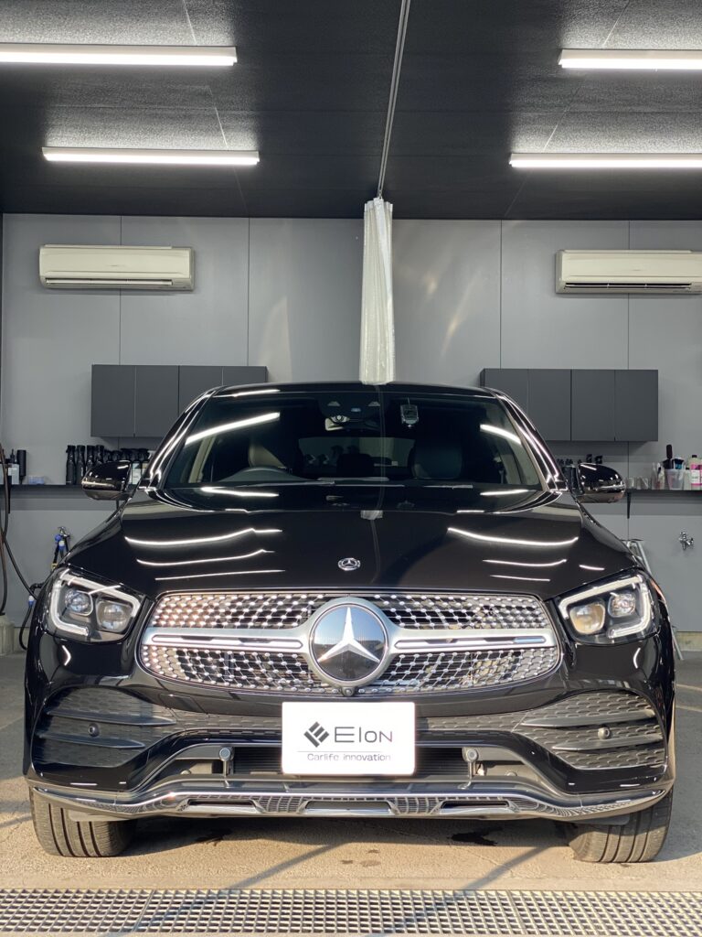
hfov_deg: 28.0
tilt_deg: +1.7
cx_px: 351
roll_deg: -0.9
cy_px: 468
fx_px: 1406
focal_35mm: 52
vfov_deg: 36.8
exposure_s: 1/122
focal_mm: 6
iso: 80
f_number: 2
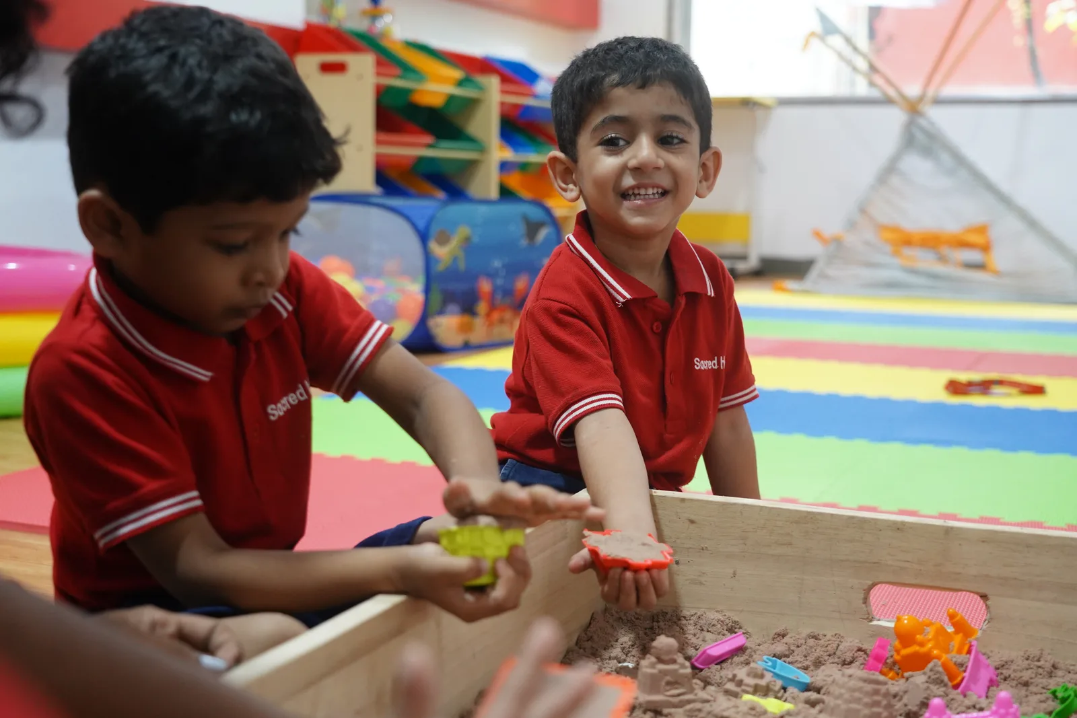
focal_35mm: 48
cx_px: 538
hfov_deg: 41.1
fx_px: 1436
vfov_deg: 28.1
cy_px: 359
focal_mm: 48
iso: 3200
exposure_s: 1/80
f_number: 4
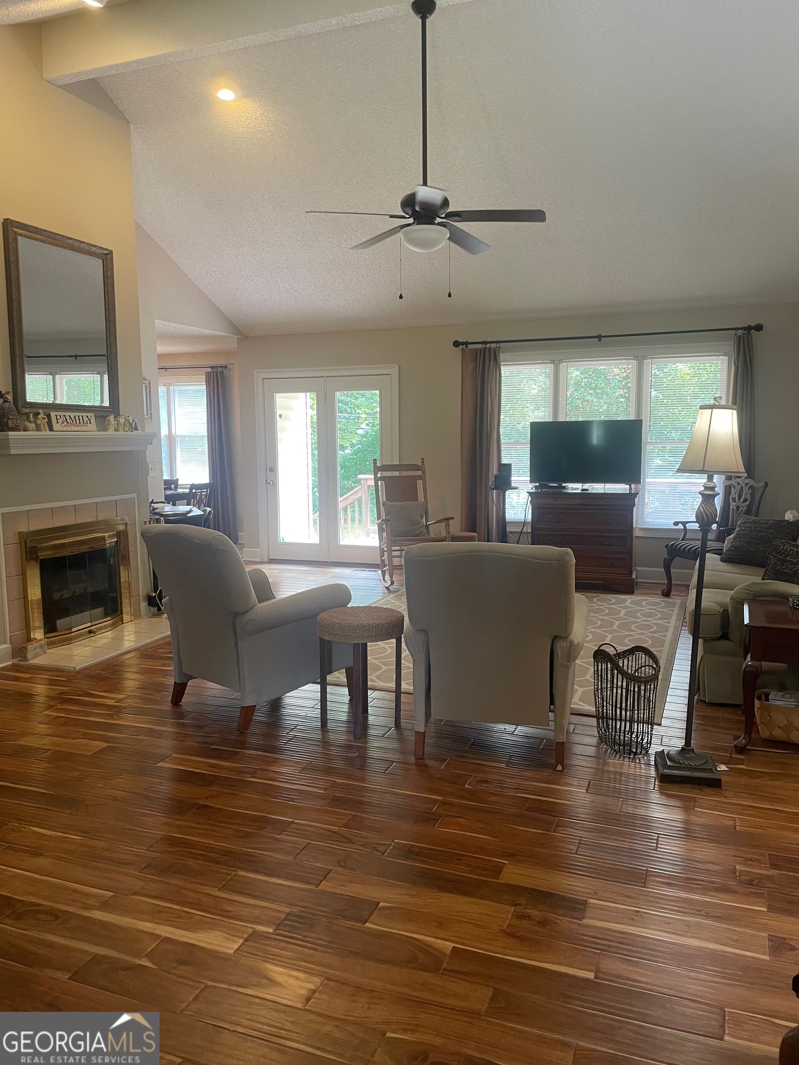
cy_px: 532
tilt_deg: -6.6
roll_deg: +1.2
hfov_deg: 53.1
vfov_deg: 67.3
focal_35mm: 26
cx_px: 400
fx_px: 800
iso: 125
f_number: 1.6
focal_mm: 4.2
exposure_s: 1/60
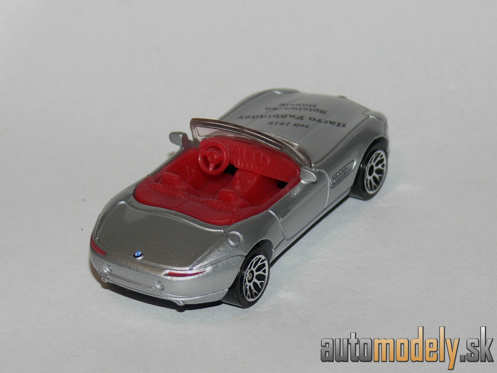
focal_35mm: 186
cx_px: 248
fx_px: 2670
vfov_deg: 8.0
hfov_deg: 10.6
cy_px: 186
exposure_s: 1/30
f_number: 3.6
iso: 100
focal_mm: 24.8
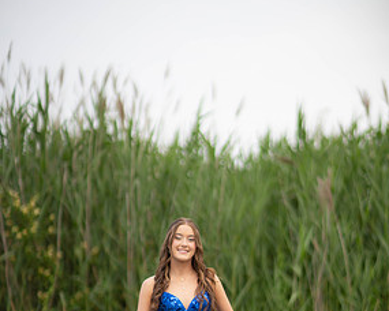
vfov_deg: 12.2
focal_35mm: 126
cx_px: 194
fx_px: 1451
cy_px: 278
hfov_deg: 15.3
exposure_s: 1/2500
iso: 100
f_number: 1.3
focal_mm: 85
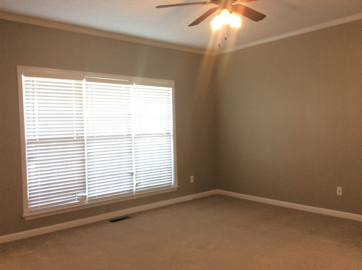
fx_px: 334
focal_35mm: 32
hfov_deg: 56.9
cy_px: 135
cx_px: 181
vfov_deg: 44.1
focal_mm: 3.3
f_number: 2.4
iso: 100
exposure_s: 1/24
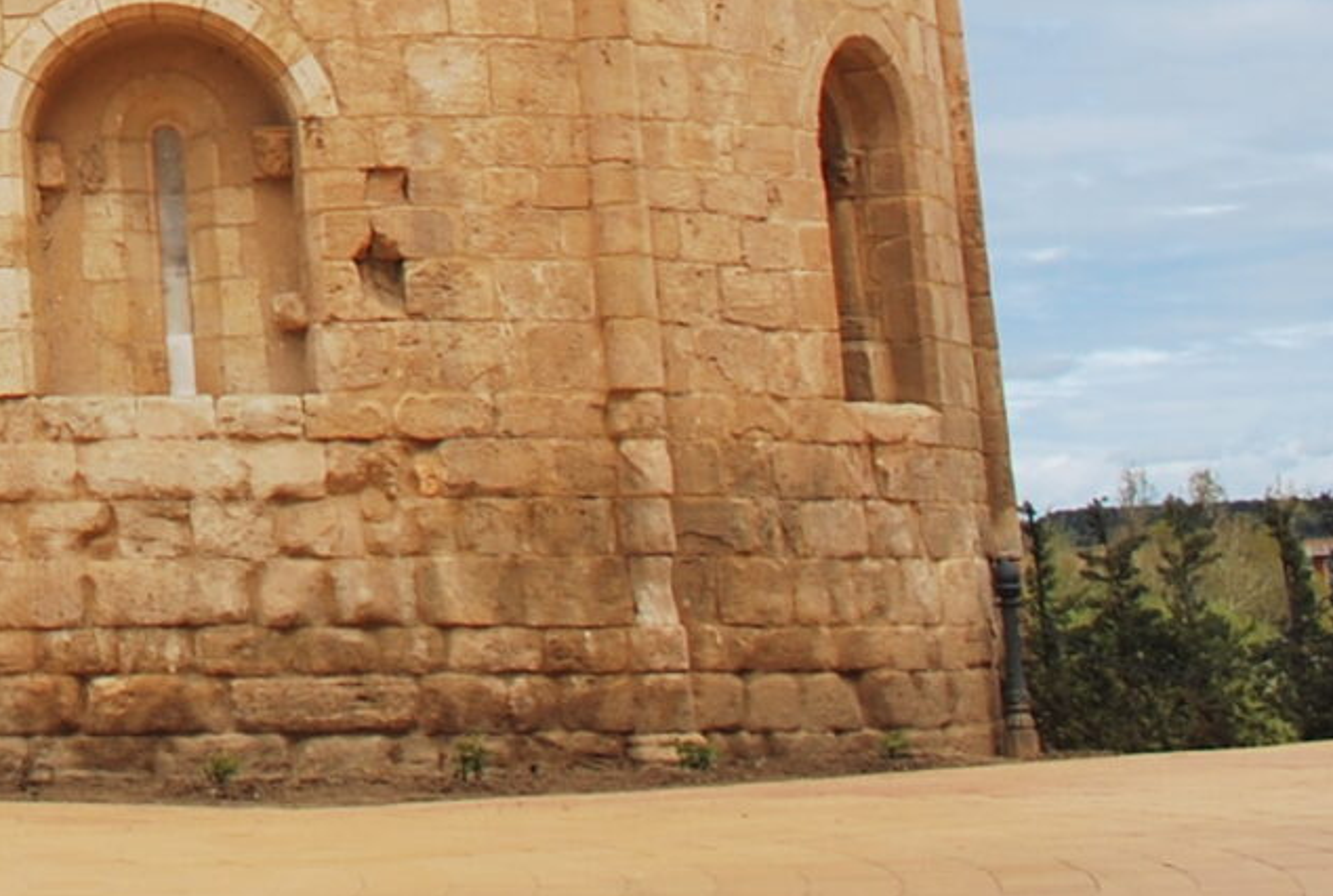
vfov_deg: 11.8
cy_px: -671
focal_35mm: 109
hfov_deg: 16.2
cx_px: -948
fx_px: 4046
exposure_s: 1/400
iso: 100
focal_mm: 18
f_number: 7.1
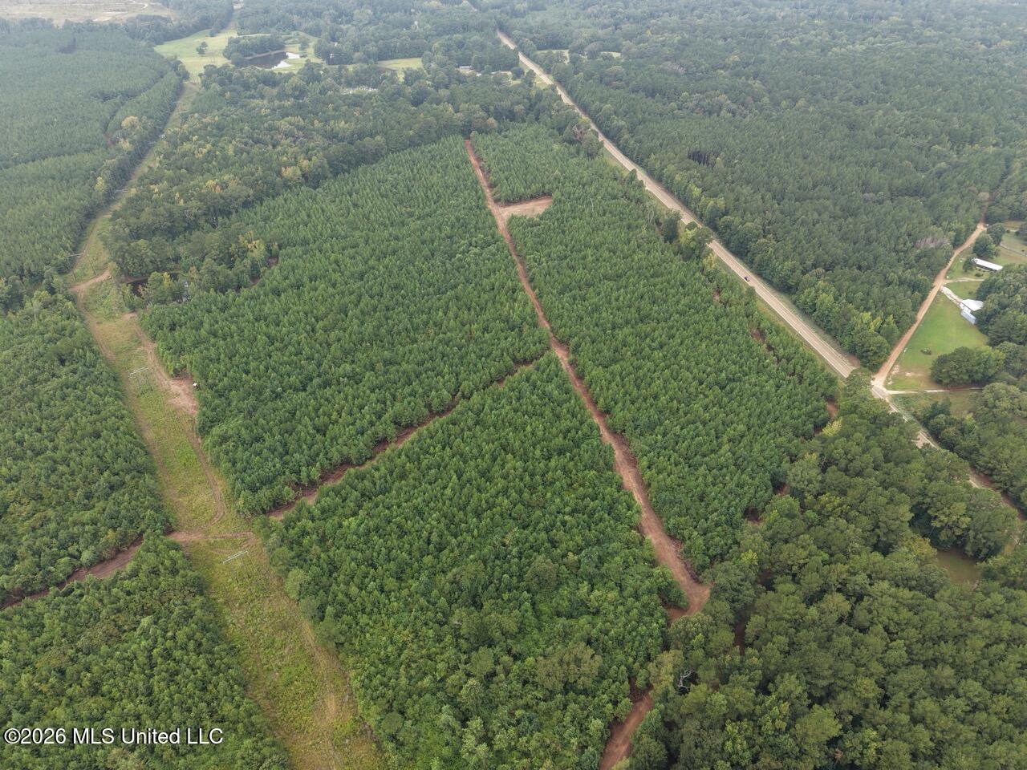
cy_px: 385
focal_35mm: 24
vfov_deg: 56.8
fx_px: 712
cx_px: 514
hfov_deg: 71.6
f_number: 1.8
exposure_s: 1/400
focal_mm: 8.67
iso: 100
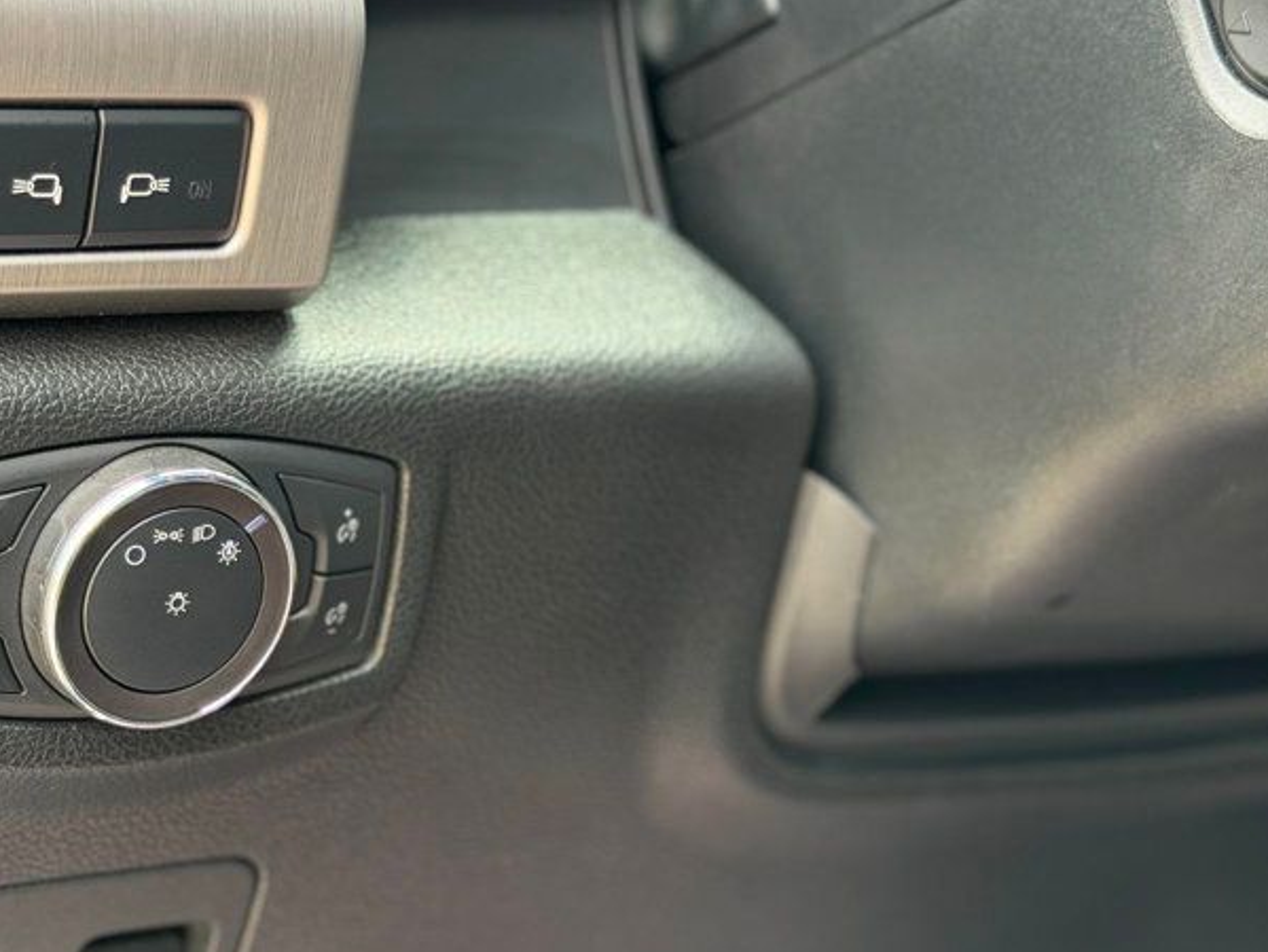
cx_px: 436
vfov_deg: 18.0
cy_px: 535
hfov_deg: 23.7
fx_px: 3006
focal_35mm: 82
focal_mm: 6.76
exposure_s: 1/230
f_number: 1.78
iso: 160
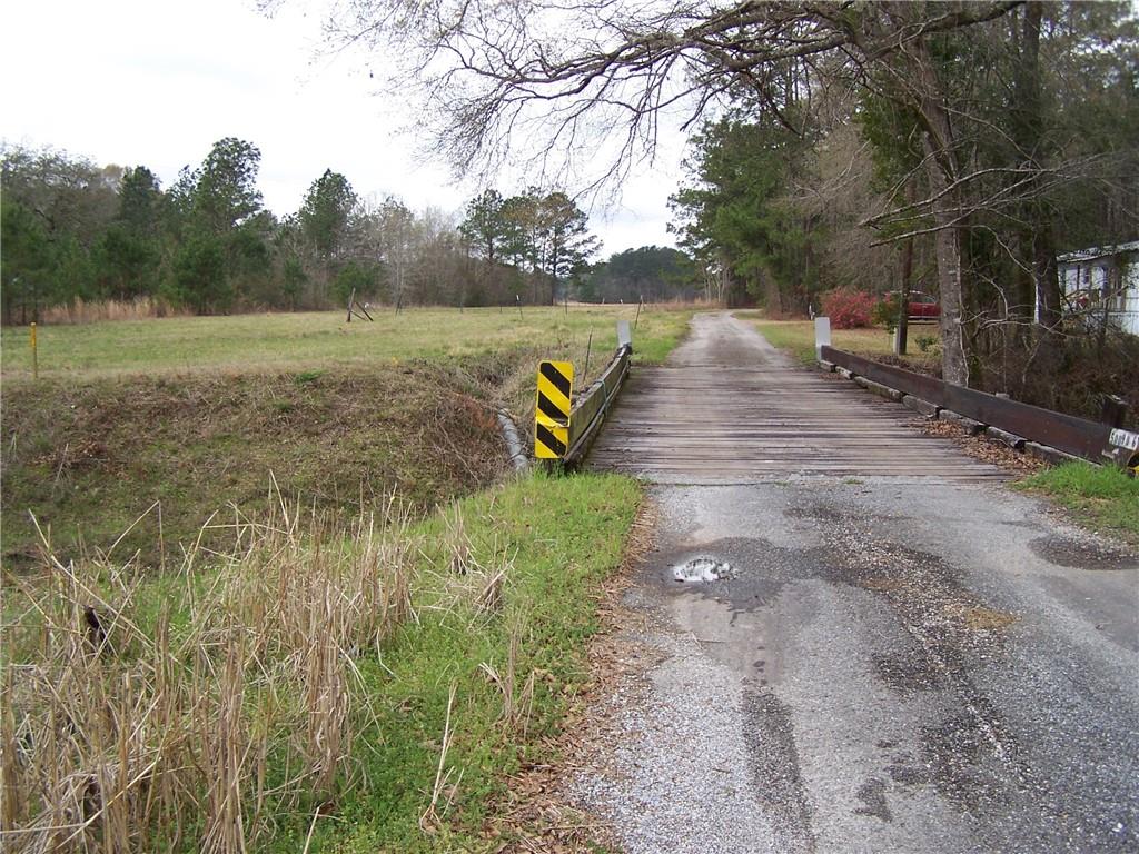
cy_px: 427
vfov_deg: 37.7
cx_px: 570
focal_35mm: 38
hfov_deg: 49.0
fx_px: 1250
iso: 80
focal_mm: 6.3
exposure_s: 1/350
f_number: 2.8
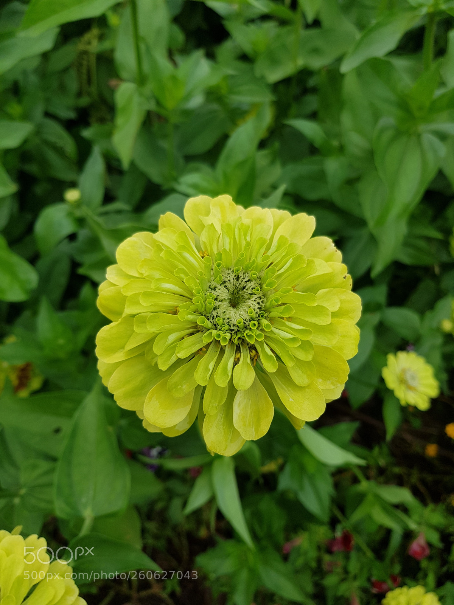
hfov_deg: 53.1
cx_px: 227
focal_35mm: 26
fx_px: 455
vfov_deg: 67.3
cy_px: 302
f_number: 1.7
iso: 40
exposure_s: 1/1280
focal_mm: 4.2
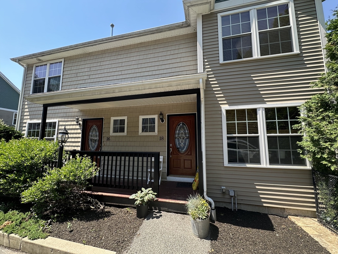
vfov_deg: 85.7
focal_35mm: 14
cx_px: 169
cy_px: 127
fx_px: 137
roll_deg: +0.0
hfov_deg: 102.1
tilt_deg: +6.3
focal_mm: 2.22
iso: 40
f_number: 2.2
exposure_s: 1/337
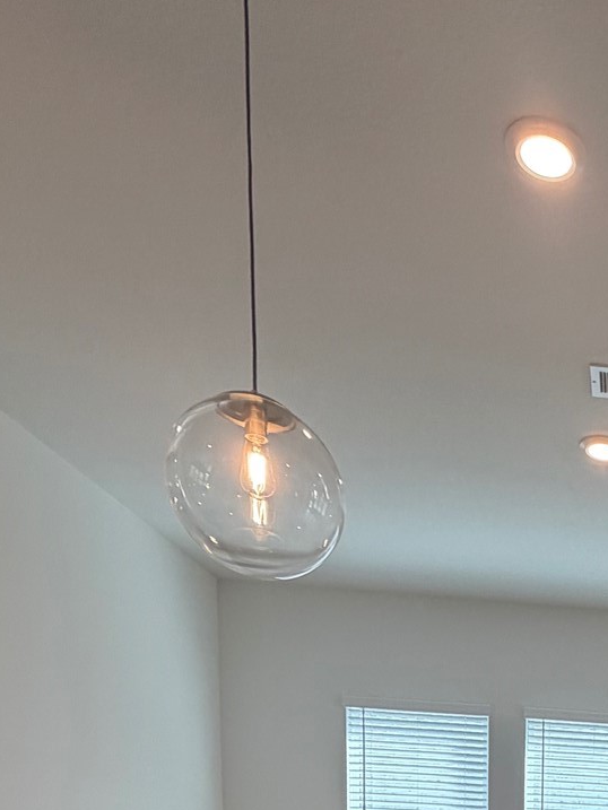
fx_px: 936
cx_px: 730
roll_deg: -2.5
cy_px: 1004
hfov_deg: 30.5
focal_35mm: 40
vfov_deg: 35.3
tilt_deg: -8.0
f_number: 2.2
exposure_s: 1/120
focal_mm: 2.22
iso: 125
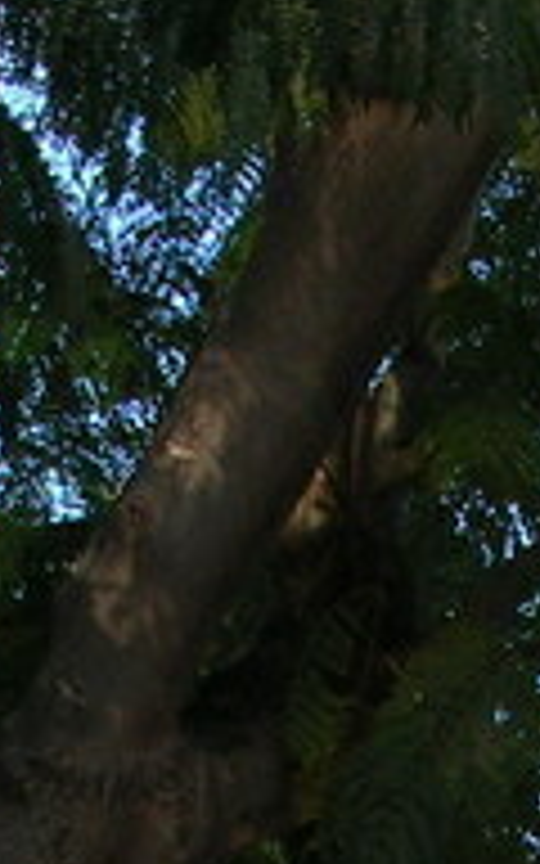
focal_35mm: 198
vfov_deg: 9.9
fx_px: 4662
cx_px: 302
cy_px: 1683
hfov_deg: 6.6
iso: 50
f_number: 3
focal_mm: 5.8
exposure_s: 1/241
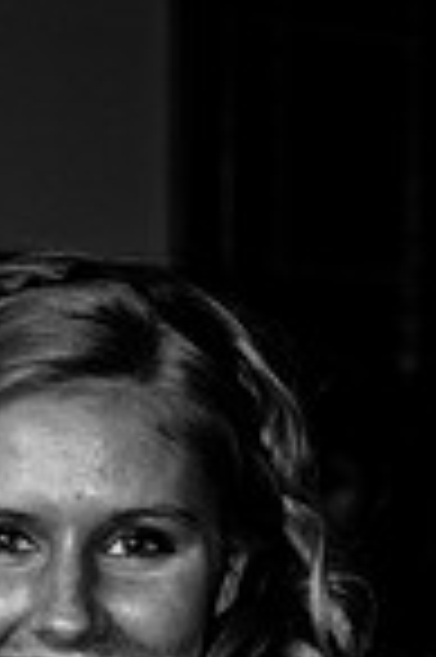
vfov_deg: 12.3
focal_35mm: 162
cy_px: 900
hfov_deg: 8.4
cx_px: -16
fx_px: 2941
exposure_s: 1/60
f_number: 2
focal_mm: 35
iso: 400
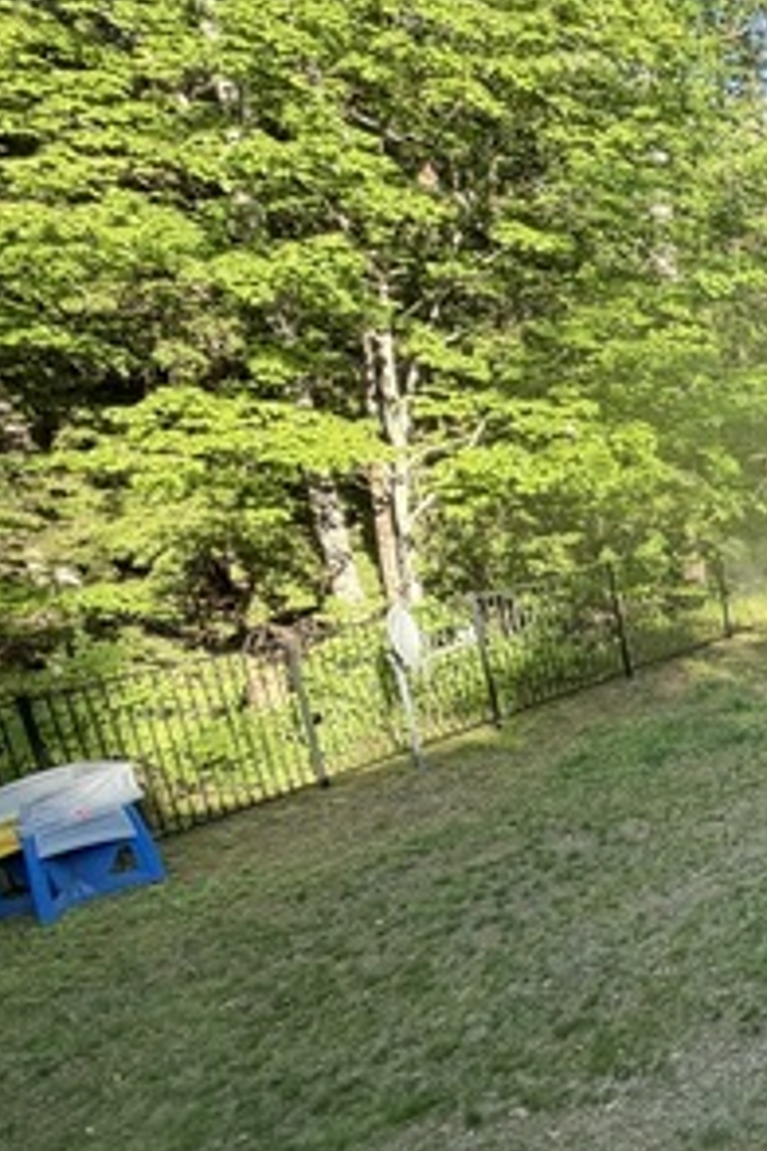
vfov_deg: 57.2
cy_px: 564
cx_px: 1270
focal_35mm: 33
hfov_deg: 24.8
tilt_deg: -13.6
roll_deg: +0.3
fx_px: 1055
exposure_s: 1/121
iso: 64
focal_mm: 2.22
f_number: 2.2
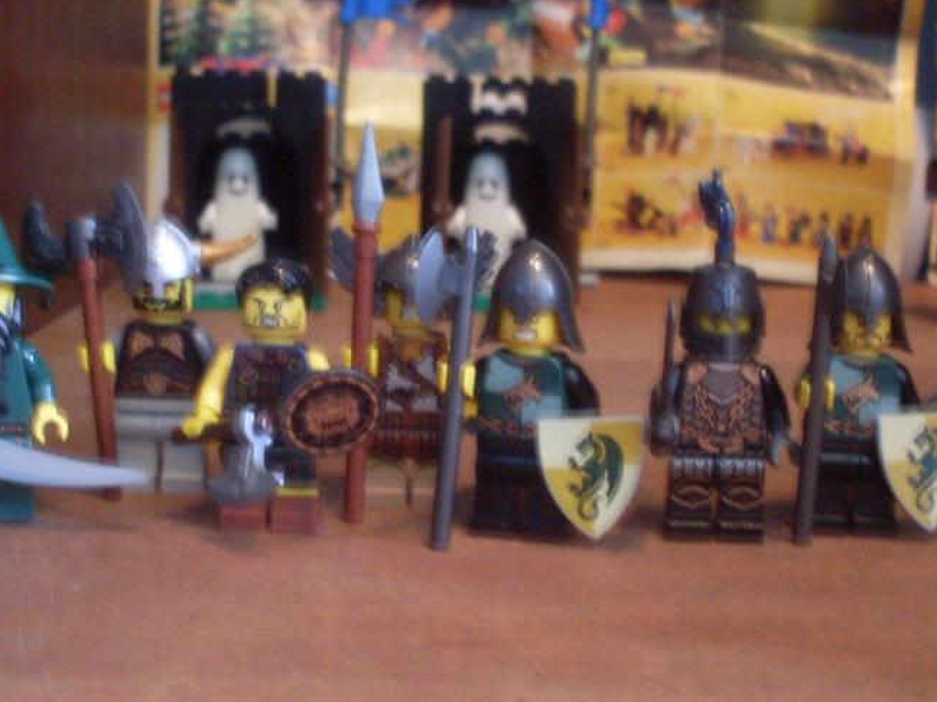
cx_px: 432
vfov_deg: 24.4
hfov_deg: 32.2
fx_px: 1623
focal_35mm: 60
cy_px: 326
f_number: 2.8
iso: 200
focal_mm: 6.3
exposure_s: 1/1.43
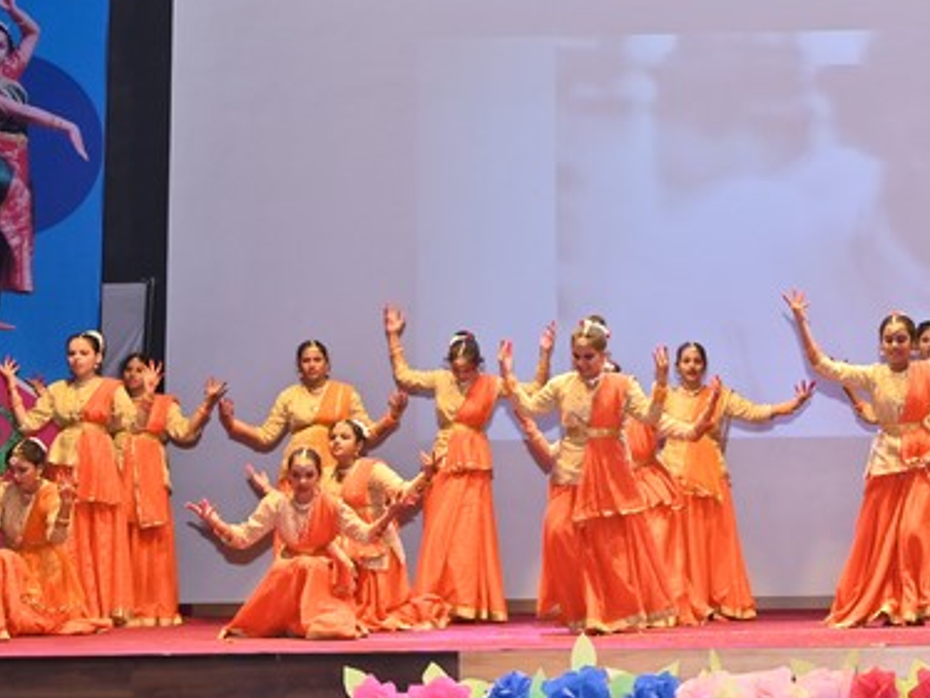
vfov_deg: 19.4
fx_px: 2043
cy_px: 385
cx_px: 811
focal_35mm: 76
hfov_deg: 25.0
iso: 1250
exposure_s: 1/200
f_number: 5
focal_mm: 37
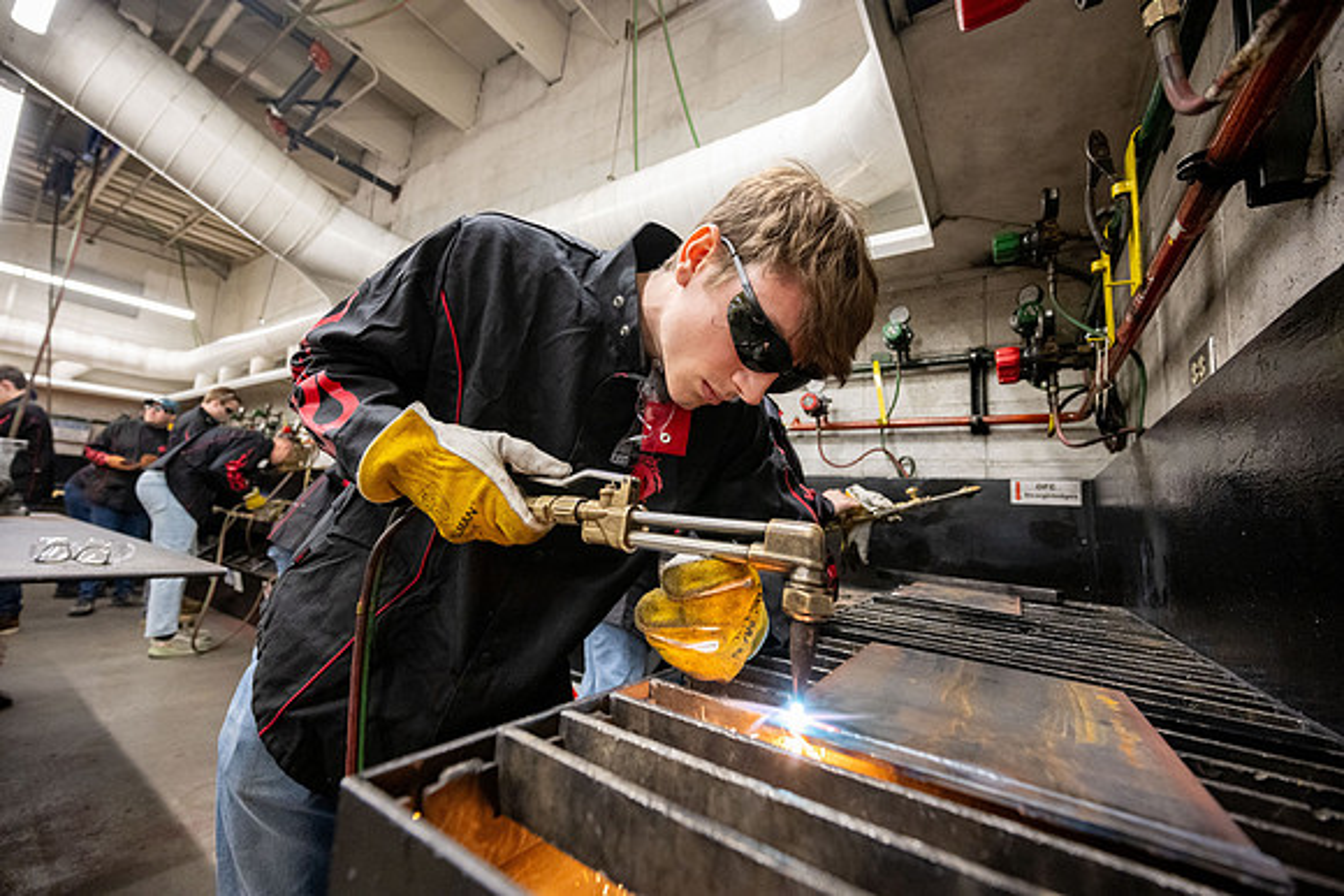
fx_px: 523
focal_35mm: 14
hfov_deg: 104.2
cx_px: 672
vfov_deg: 81.2
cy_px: 448
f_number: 4
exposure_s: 1/200
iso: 2500
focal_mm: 14
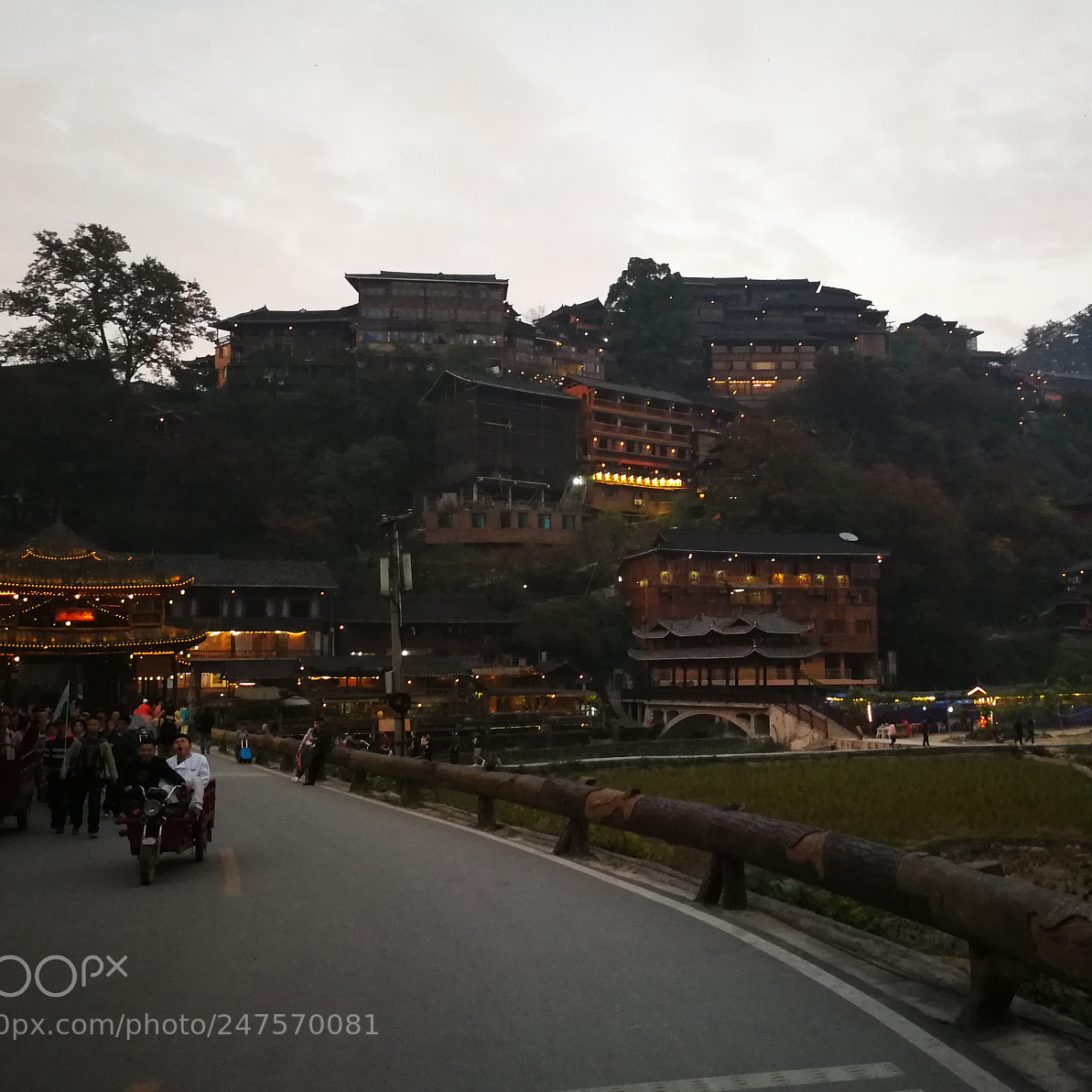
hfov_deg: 50.9
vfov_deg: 51.1
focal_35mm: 32
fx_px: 1142
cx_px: 632
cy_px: 547
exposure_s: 1/100
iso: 500
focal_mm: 3.95
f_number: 4
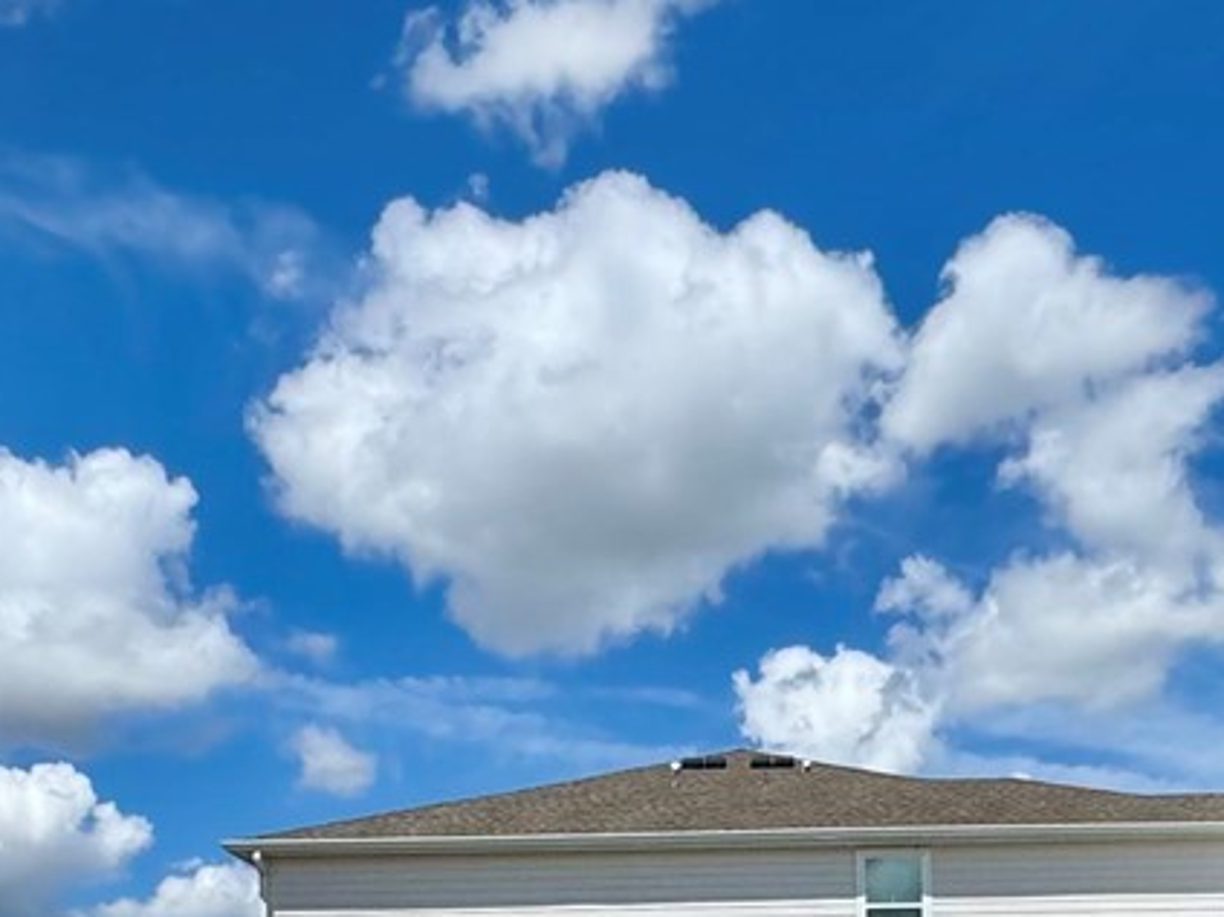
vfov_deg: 24.9
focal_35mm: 53
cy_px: 1088
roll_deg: +0.6
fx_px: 1874
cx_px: 813
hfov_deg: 35.8
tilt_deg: +1.9
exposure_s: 1/3906
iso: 40
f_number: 2.2
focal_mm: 2.22
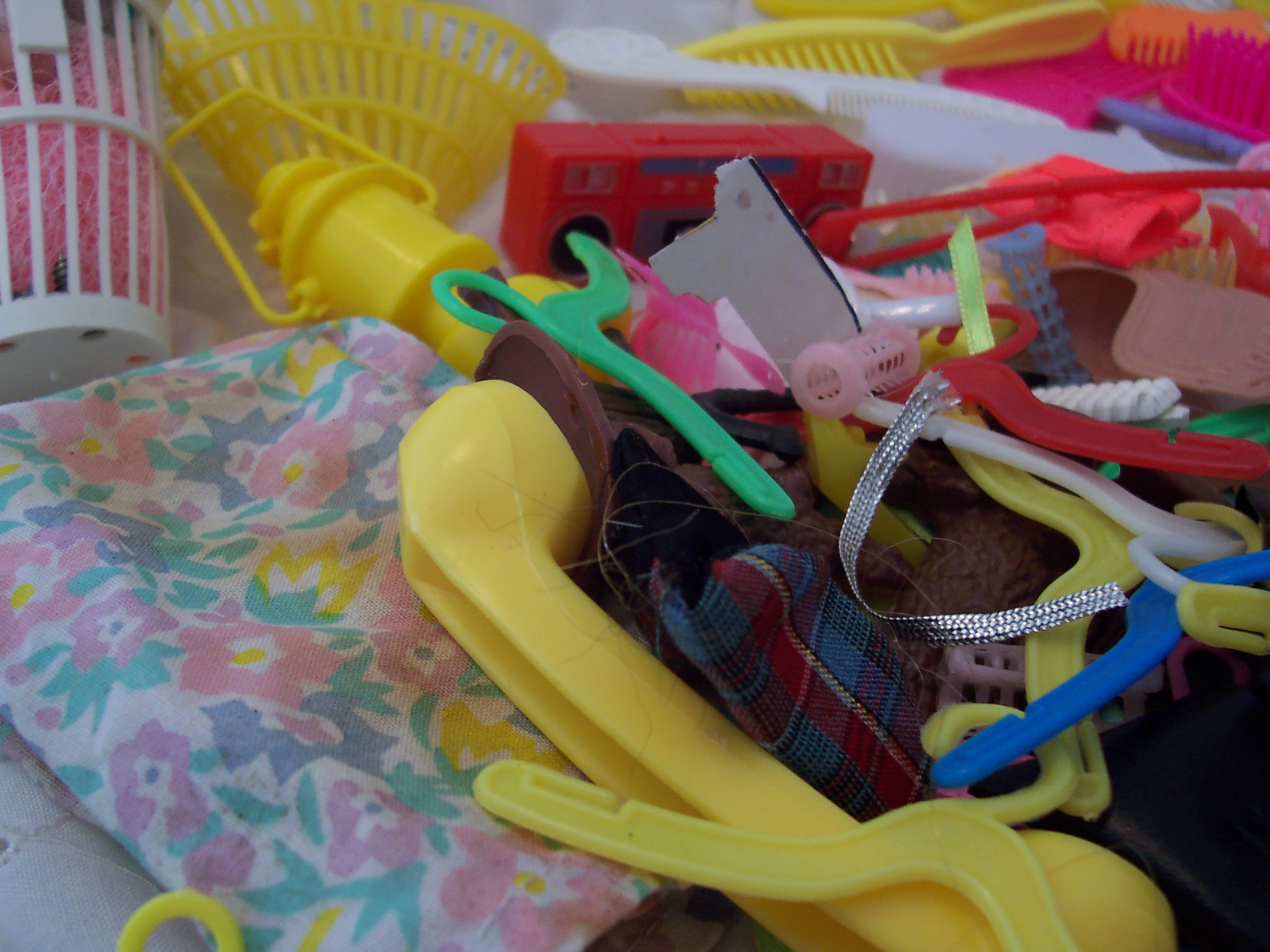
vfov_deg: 38.7
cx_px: 635
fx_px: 1357
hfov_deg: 50.1
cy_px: 476
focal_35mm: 37
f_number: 2.8
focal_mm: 5.6
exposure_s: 1/60
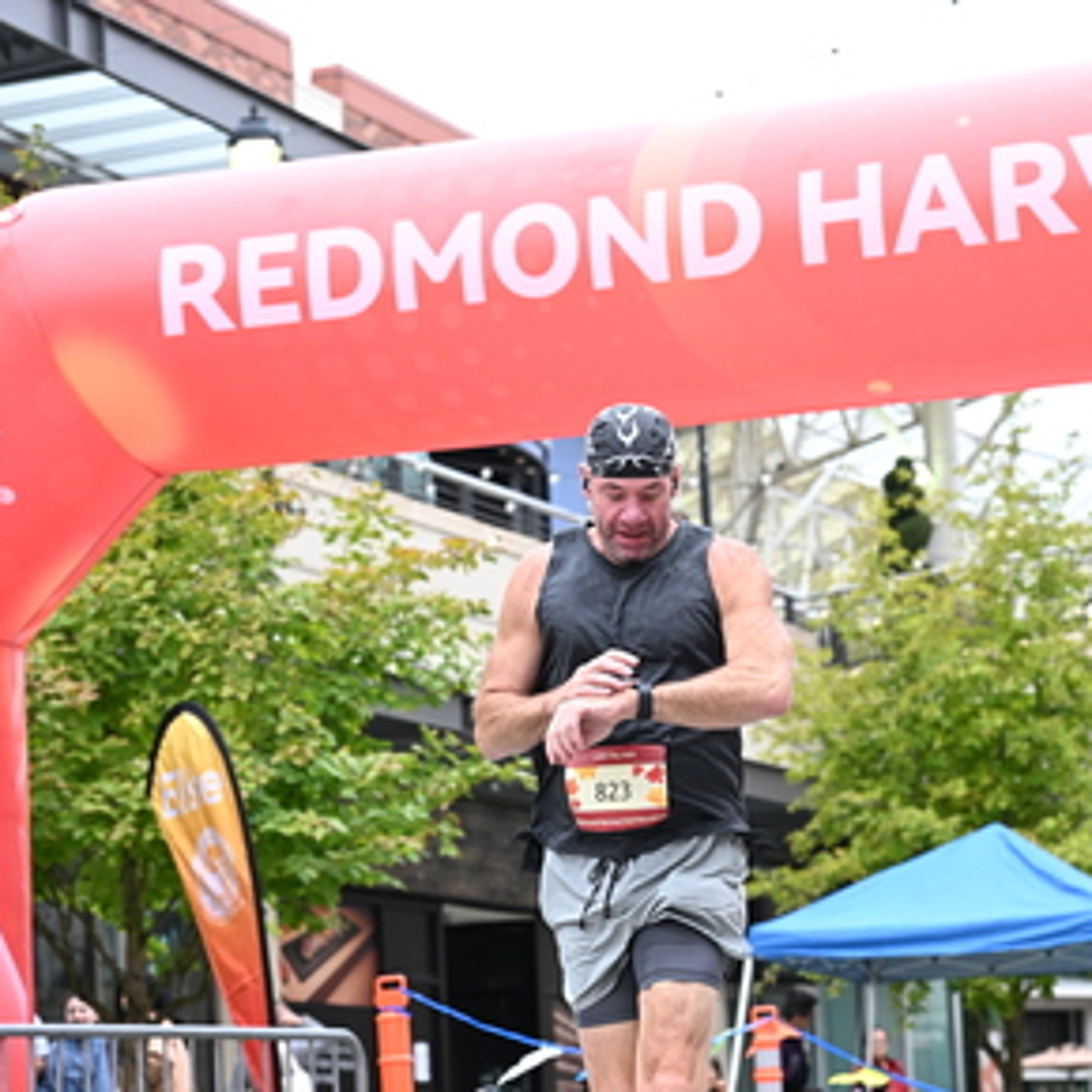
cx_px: 522
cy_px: 697
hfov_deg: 15.4
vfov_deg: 15.4
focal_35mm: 113
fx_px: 4033
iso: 2000
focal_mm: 70
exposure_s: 1/640
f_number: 4
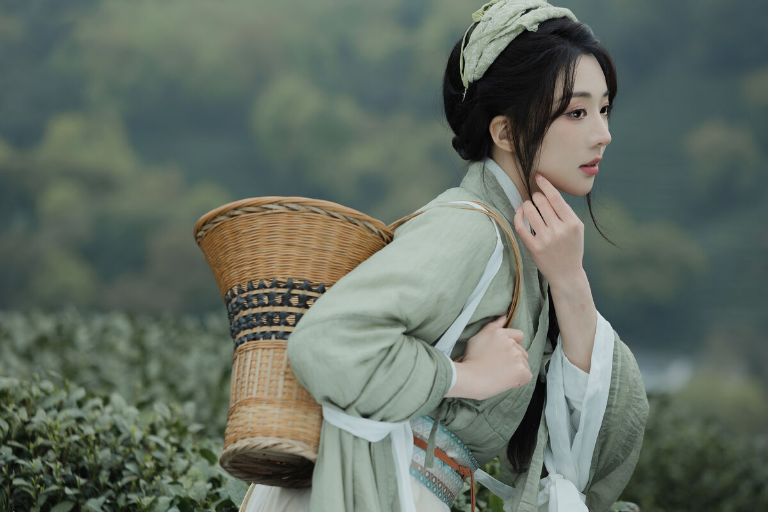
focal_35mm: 120
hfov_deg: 17.1
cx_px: 384
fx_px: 2560
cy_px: 256
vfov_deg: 11.4
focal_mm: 120
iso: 250
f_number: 4
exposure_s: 1/800
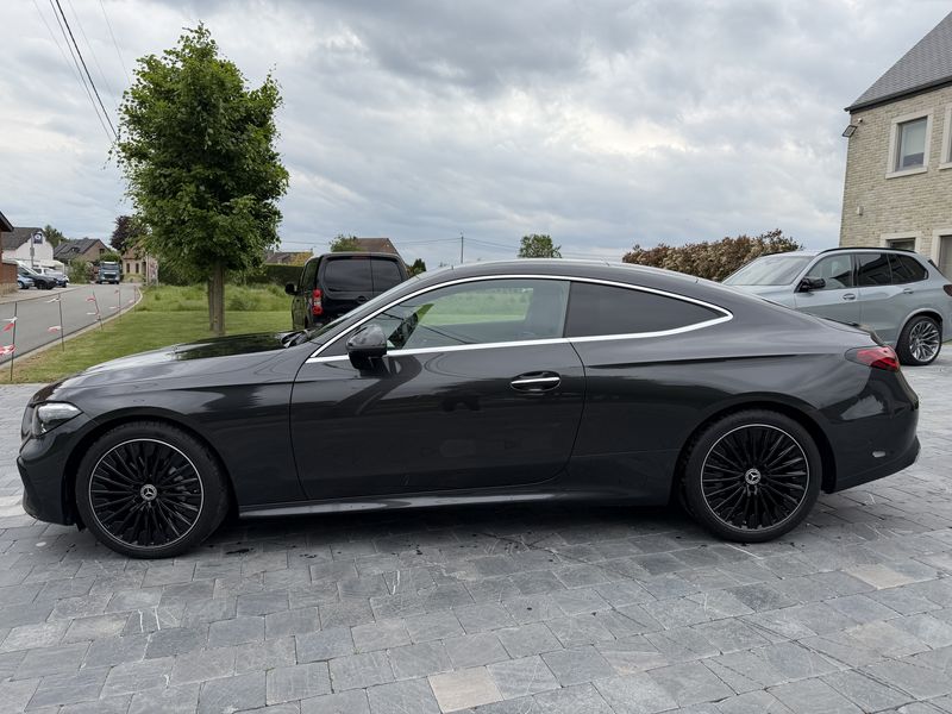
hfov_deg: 71.6
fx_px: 660
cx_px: 476
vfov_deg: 56.8
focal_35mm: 24
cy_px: 357
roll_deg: -2.5
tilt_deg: -5.5
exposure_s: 1/3145
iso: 80
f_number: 1.78
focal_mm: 6.76
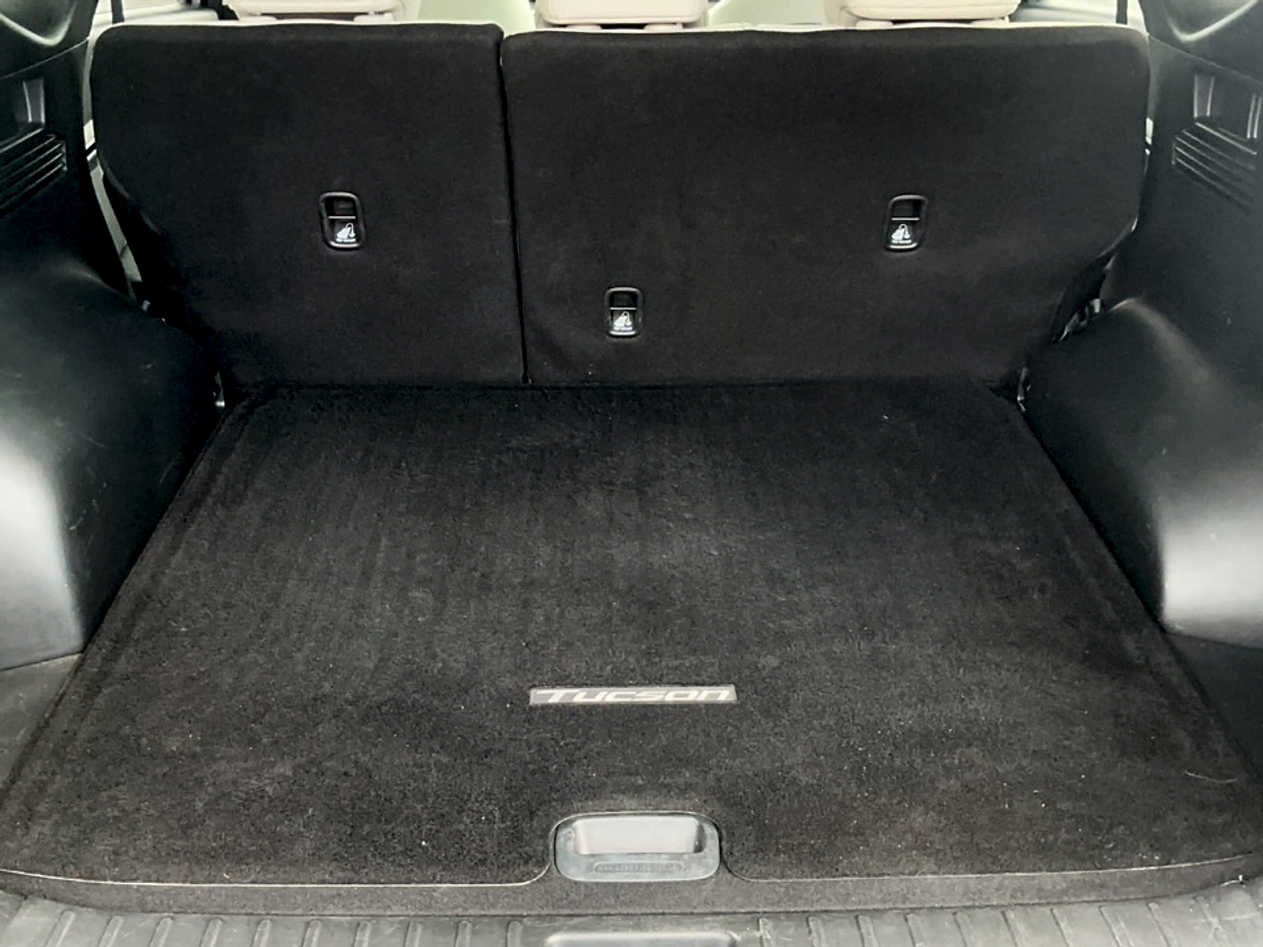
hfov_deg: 60.0
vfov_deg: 46.8
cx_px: 632
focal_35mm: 30
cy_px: 474
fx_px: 1095
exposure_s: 1/120
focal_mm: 3
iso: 125
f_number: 1.8
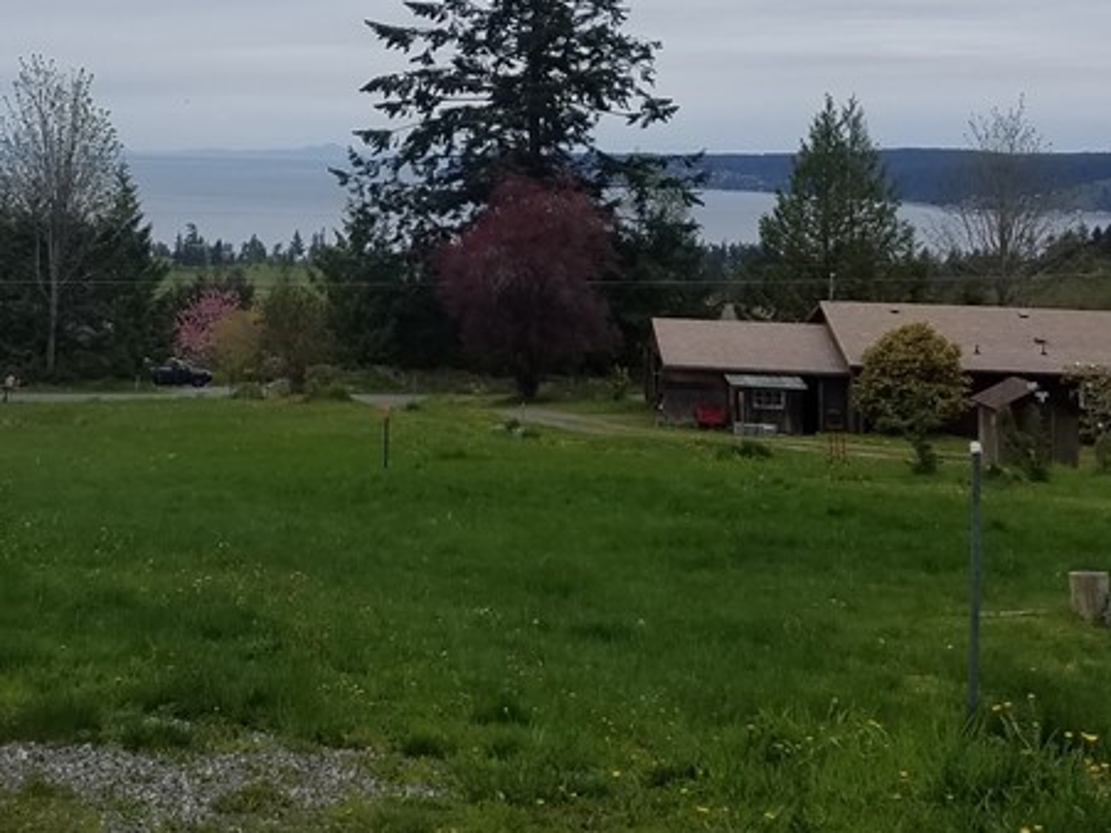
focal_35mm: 59
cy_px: 57
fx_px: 1893
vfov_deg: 24.0
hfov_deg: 32.4
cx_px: 350
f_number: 1.7
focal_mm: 4.2
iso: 50
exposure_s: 1/2240
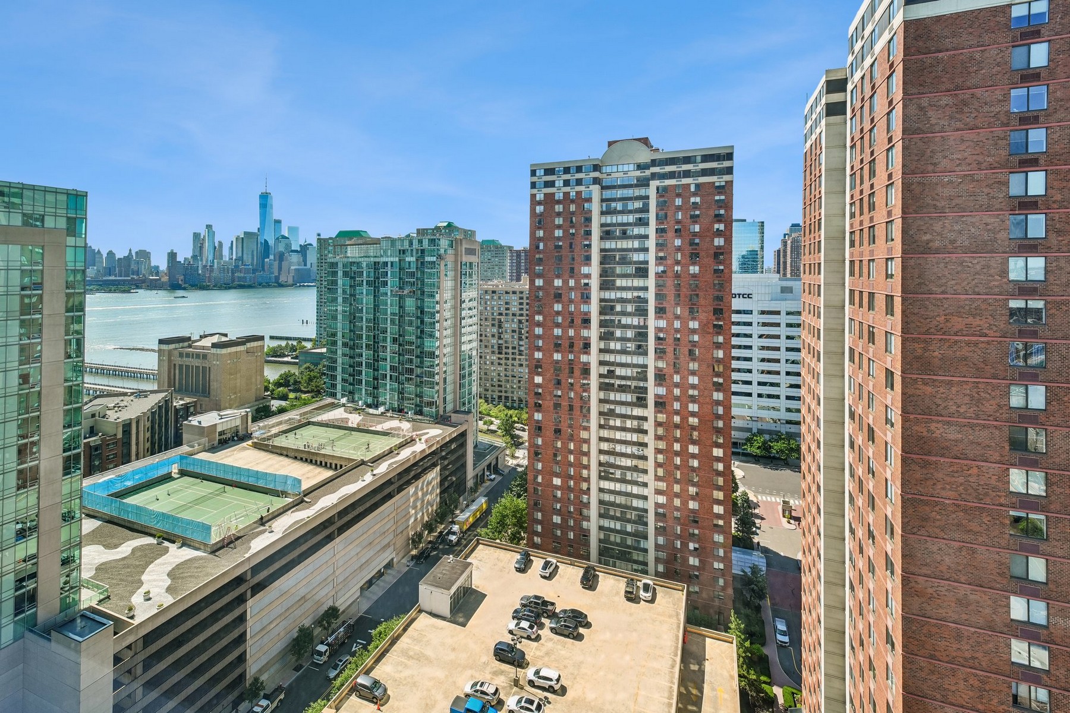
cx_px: 535
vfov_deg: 81.2
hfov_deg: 104.3
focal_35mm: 14
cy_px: 356
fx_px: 416
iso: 400
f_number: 7.1
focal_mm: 14
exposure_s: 1/160
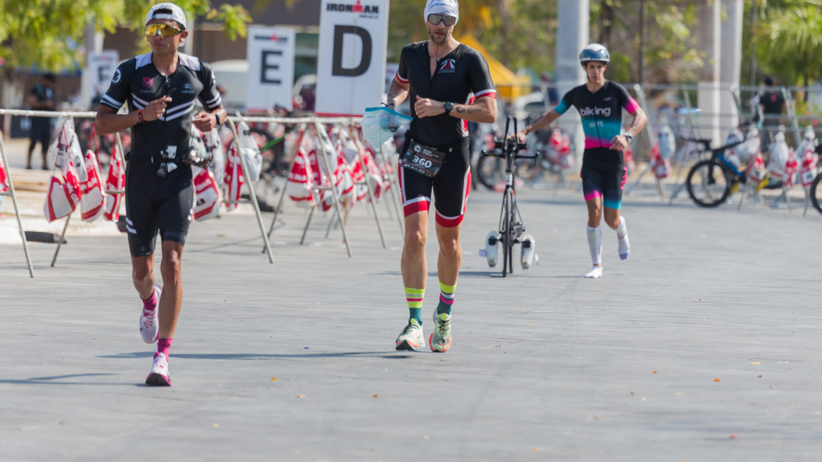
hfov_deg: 8.3
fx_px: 5688
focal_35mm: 261
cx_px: 461
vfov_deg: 4.7
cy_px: 140
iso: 160
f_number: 3.2
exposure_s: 1/1250
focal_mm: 200
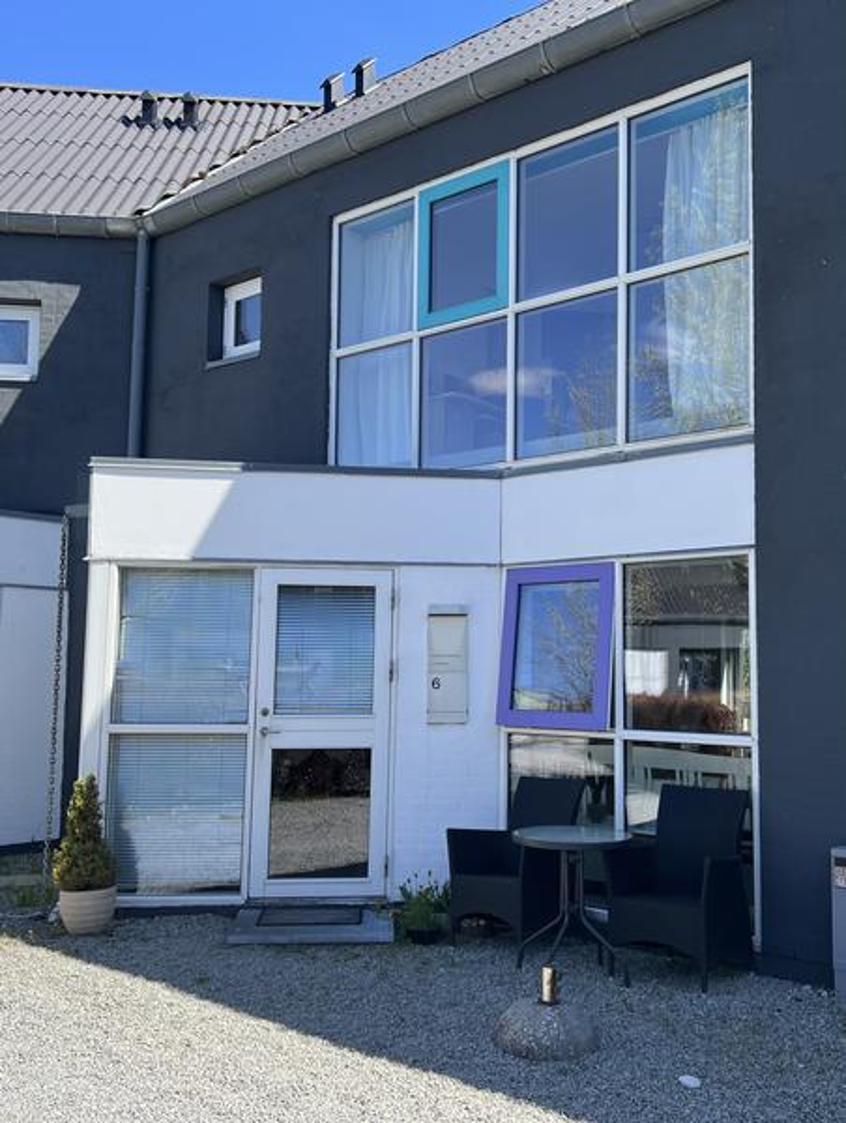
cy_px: 562
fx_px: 845
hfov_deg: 53.2
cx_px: 423
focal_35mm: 26
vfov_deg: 67.2
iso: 50
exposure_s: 1/1159
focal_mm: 5.7
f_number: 1.5
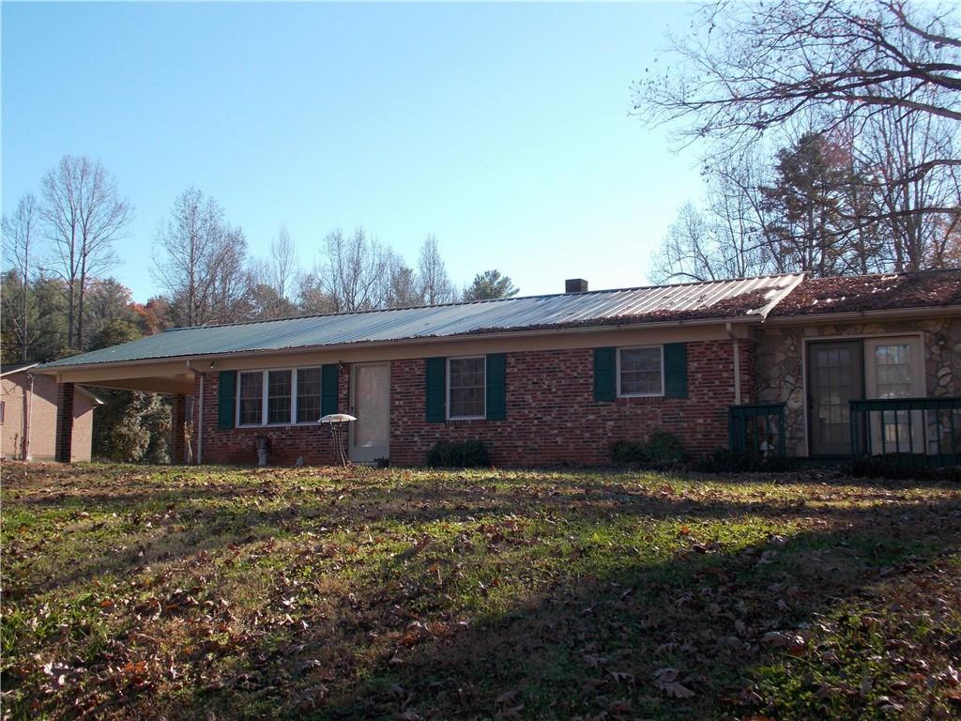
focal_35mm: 37
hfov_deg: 50.1
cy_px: 360
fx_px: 1027
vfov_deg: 38.7
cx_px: 480
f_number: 3.5
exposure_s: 1/400
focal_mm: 6.6
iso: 80
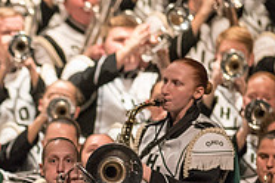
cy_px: 190
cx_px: -132
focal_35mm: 938
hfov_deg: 2.2
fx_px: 7165
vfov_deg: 1.5
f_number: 2.8
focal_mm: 300
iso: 4000
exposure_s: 1/500
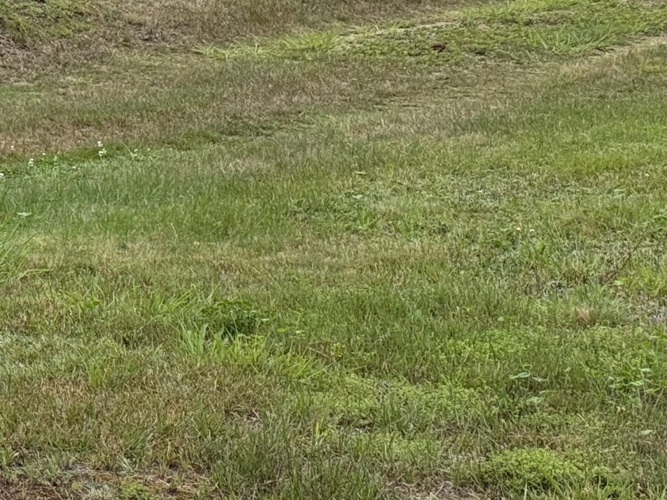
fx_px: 2485
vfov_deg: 11.3
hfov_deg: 14.8
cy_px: -111
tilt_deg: -1.8
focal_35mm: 129
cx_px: -146
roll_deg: +0.3
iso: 64
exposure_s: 1/1456
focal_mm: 6.76
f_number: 1.78
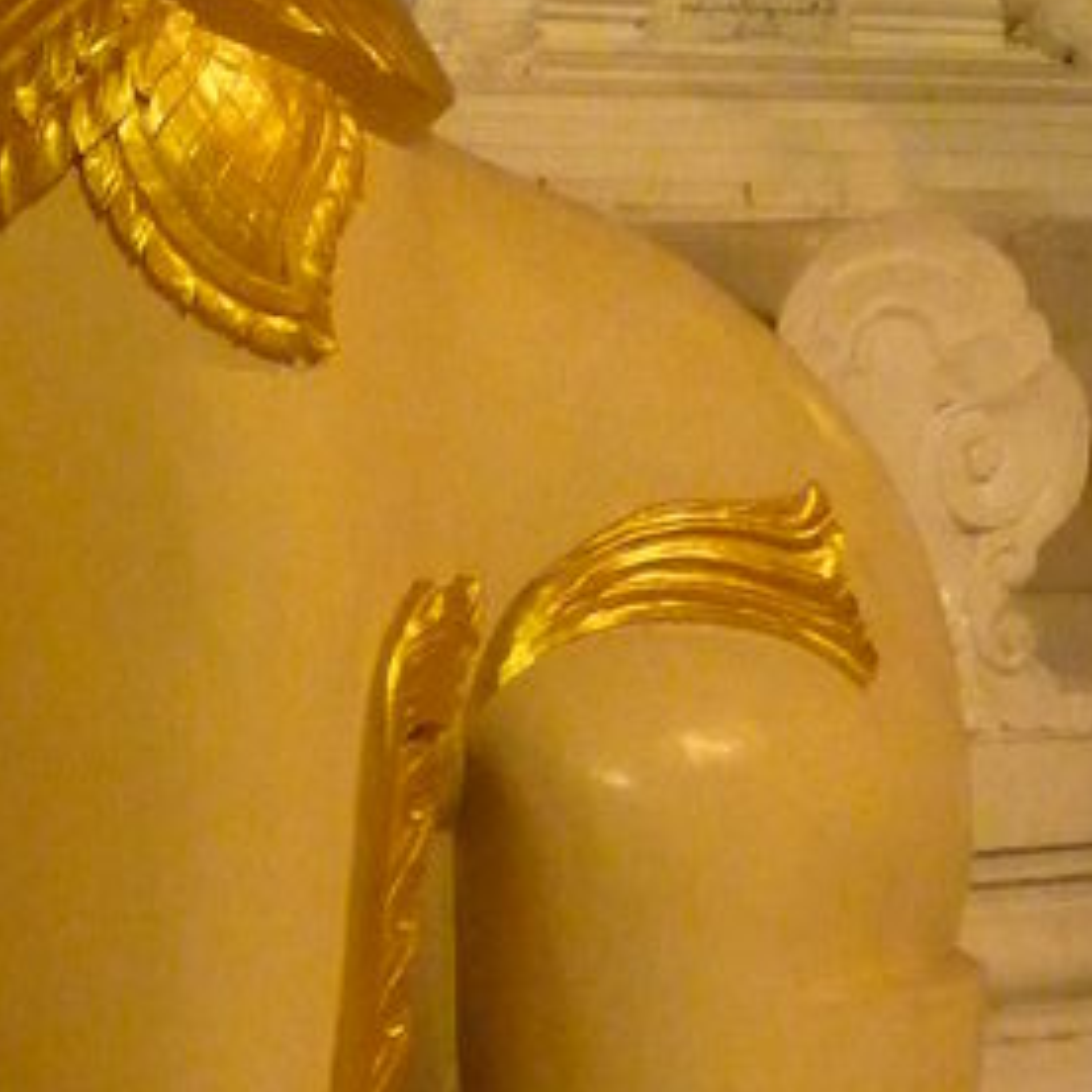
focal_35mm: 110
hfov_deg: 15.7
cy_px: 87
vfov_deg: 15.6
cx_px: 233
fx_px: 3926
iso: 800
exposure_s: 1/20
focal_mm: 5.3
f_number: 3.4
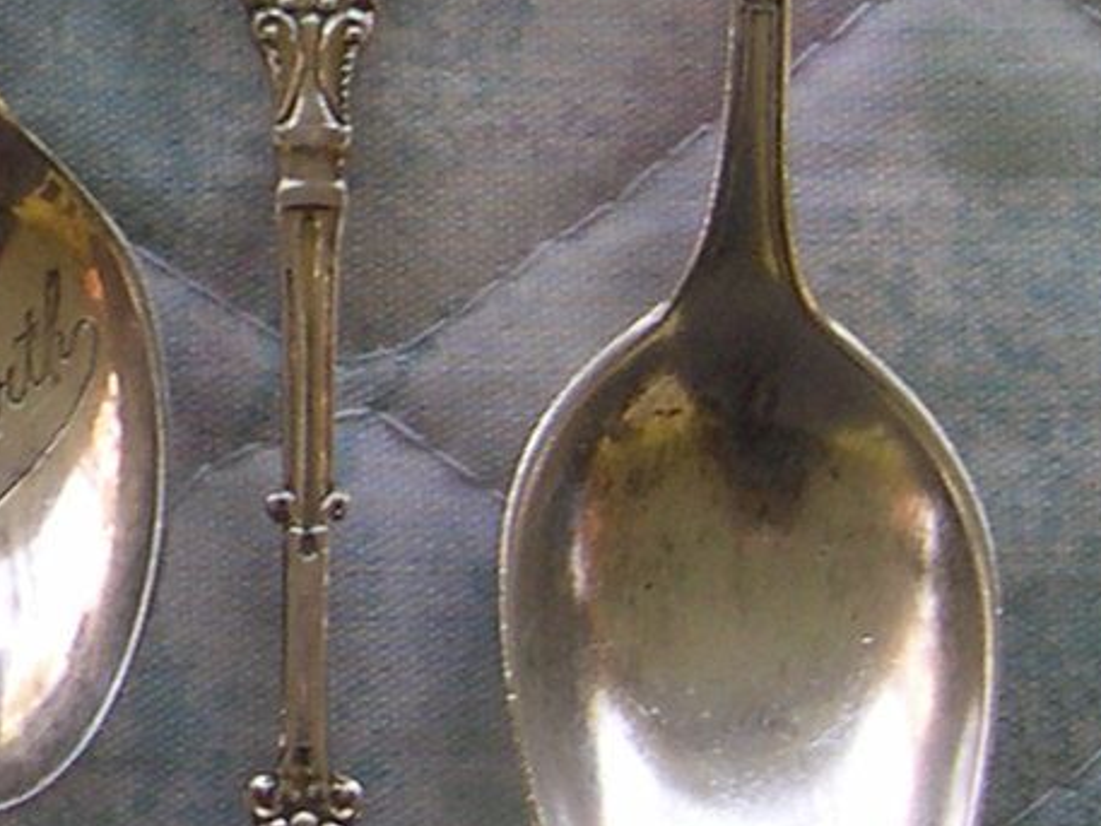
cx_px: -675
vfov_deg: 7.8
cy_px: -79
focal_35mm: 189
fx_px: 6013
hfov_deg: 10.1
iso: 100
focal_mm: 8
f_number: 2.8
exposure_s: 1/93.9
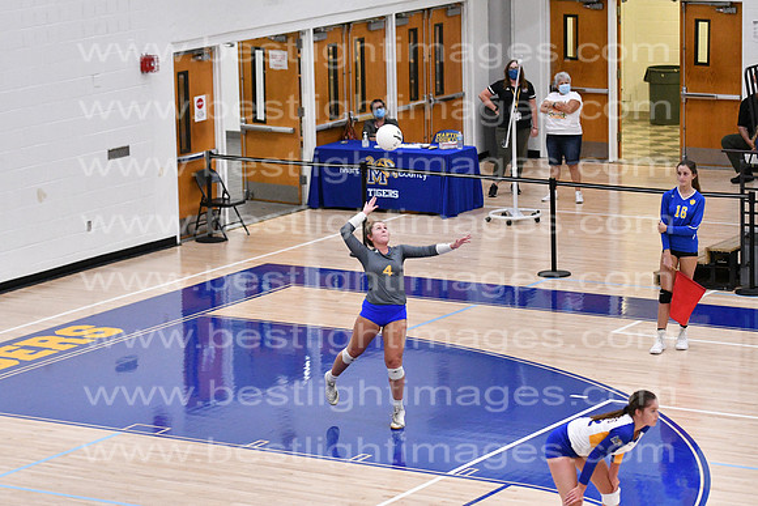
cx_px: 379
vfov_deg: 10.2
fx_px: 2843
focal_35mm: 135
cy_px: 253
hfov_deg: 15.2
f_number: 3.2
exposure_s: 1/1000
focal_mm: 90
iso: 6400
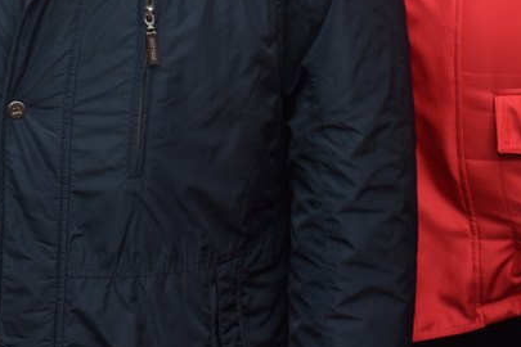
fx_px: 2590
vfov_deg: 7.6
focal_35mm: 179
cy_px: -139
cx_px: -80
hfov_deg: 11.3
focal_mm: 42
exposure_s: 1/200
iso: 400
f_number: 7.1
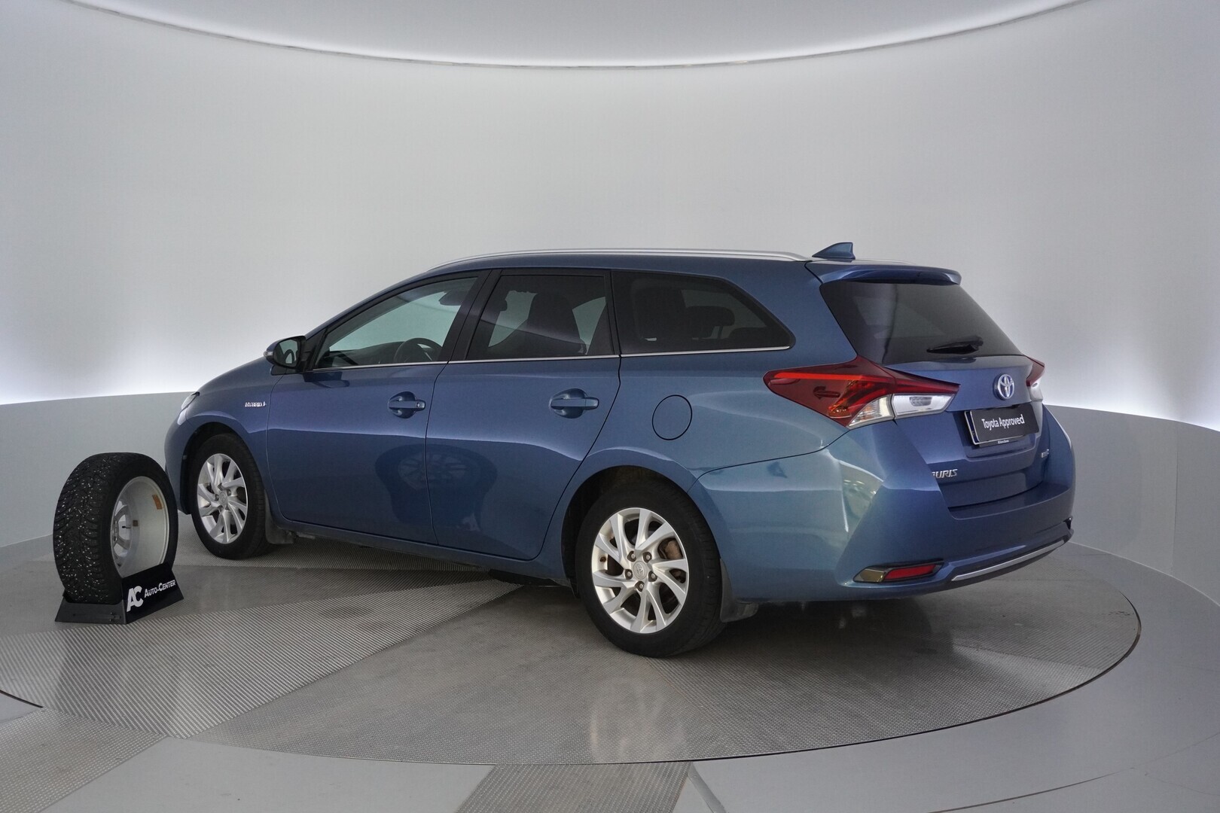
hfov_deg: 53.1
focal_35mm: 36
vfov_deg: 36.9
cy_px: 406
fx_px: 1220
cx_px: 610
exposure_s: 1/160
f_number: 4.5
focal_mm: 24
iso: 2500
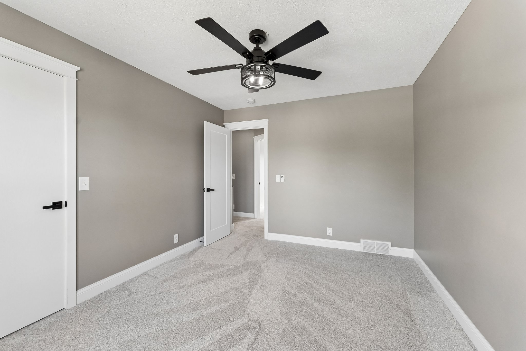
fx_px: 205
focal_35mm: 14
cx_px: 263
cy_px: 176
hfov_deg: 104.3
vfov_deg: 81.2
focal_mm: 14
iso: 500
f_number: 6.3
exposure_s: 1/30
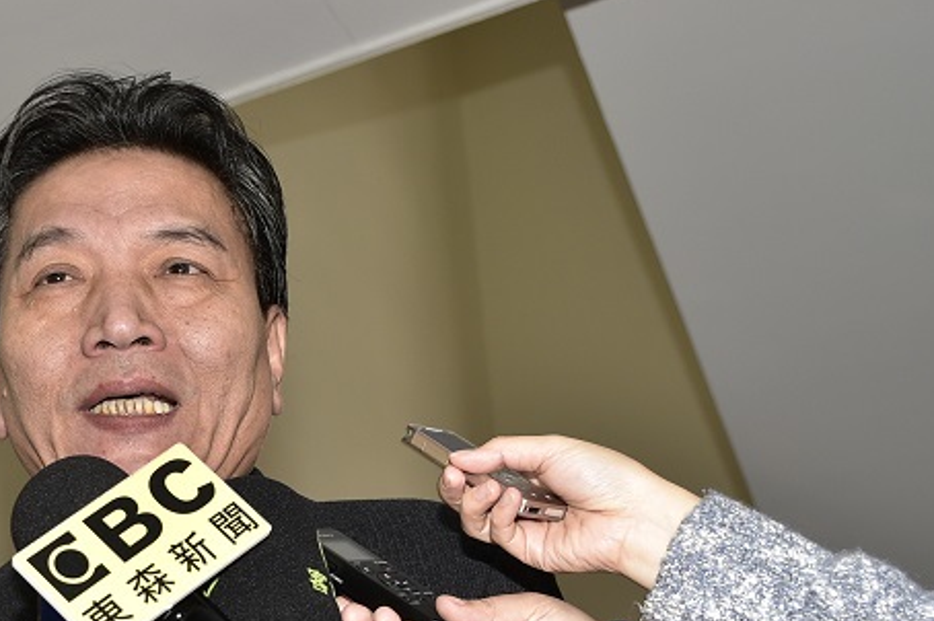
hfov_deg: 26.0
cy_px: 539
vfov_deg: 17.7
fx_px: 1969
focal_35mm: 76
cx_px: 125
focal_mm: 27
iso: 200
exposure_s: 1/60
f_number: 5
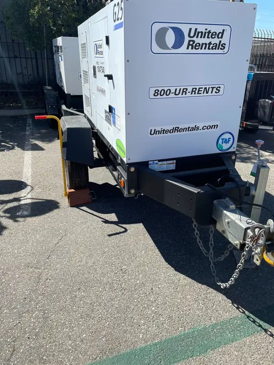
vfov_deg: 67.3
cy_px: 182
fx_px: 274
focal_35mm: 26
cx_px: 137
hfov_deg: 53.1
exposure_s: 1/3300
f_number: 1.6
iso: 50
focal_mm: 4.2
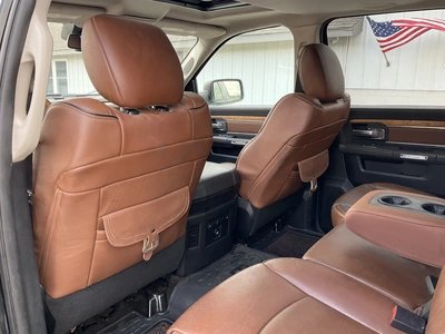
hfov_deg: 61.7
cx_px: 222
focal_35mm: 29
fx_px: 373
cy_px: 167
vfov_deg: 48.2
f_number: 1.8
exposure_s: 1/122
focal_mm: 3
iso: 50
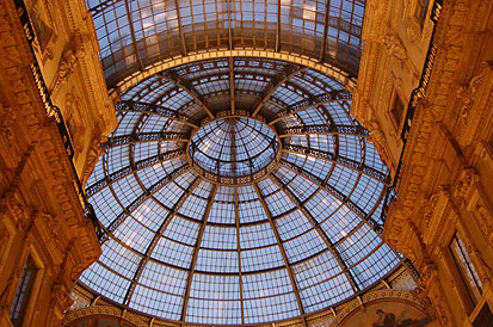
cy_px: 162
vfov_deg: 36.8
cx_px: 244
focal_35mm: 36
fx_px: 492
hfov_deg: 53.2
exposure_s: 1/25
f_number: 3.8
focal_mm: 22
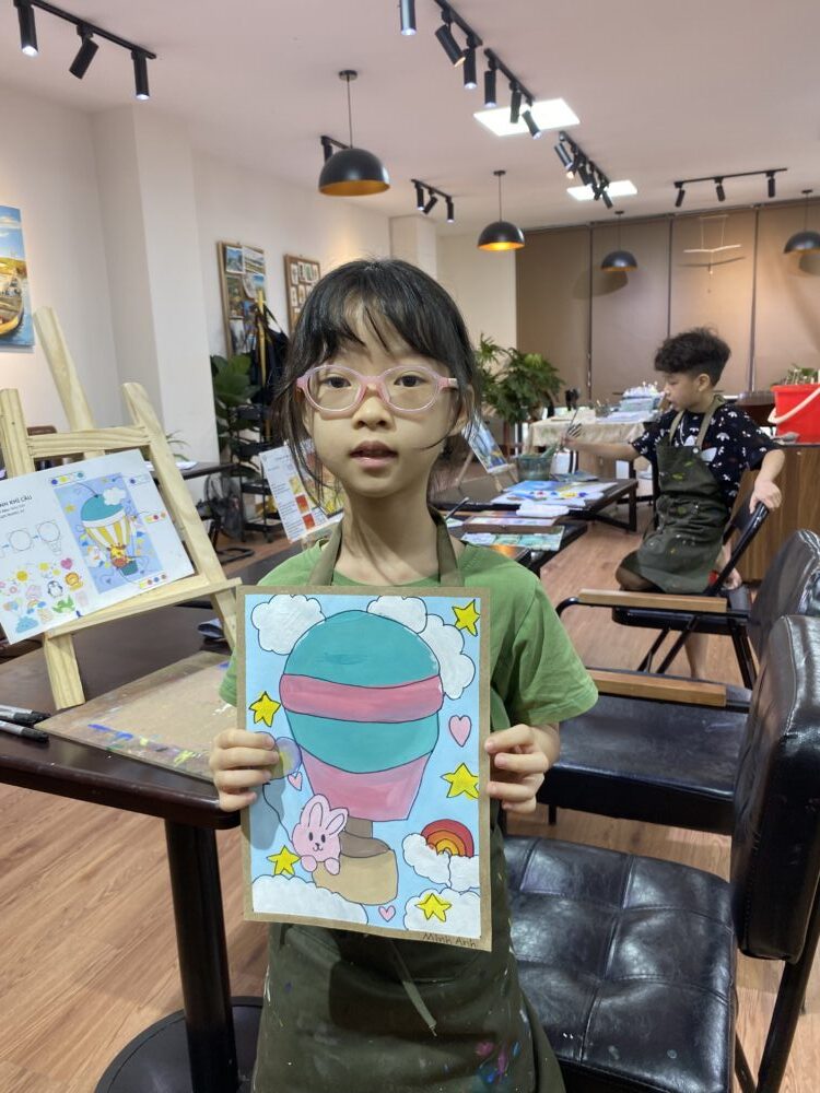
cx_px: 410
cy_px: 546
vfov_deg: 67.3
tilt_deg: -11.5
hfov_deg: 53.1
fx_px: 821
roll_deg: +2.0
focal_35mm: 26
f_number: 1.8
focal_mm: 4.25
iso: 100
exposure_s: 1/100
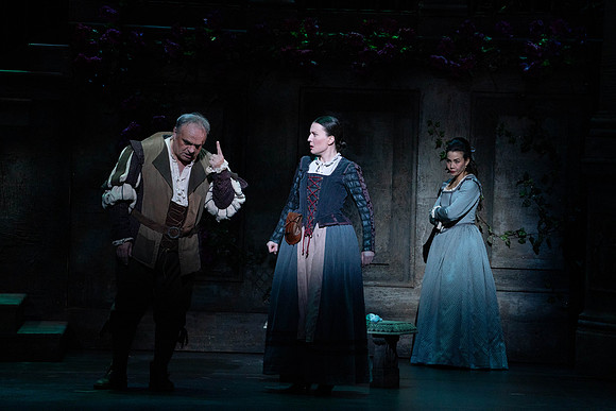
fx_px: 3423
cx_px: 308
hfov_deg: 10.3
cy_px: 206
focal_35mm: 200
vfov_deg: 6.9
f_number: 7.1
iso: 5000
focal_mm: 200
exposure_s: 1/250
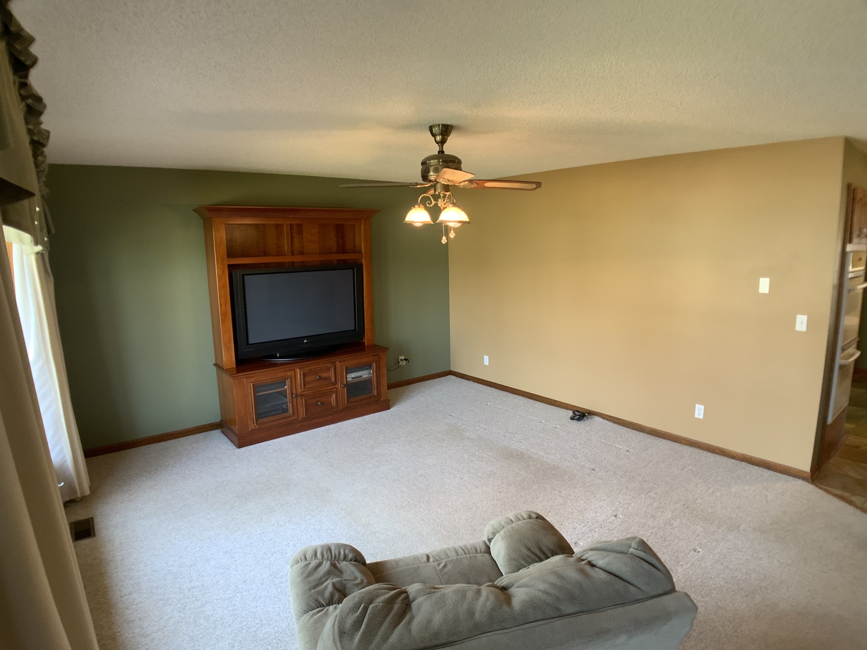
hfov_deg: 61.7
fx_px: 726
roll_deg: +0.4
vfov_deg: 48.2
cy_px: 325
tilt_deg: -9.1
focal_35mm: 29
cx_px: 434
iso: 80
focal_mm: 3
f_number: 1.8
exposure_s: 1/60
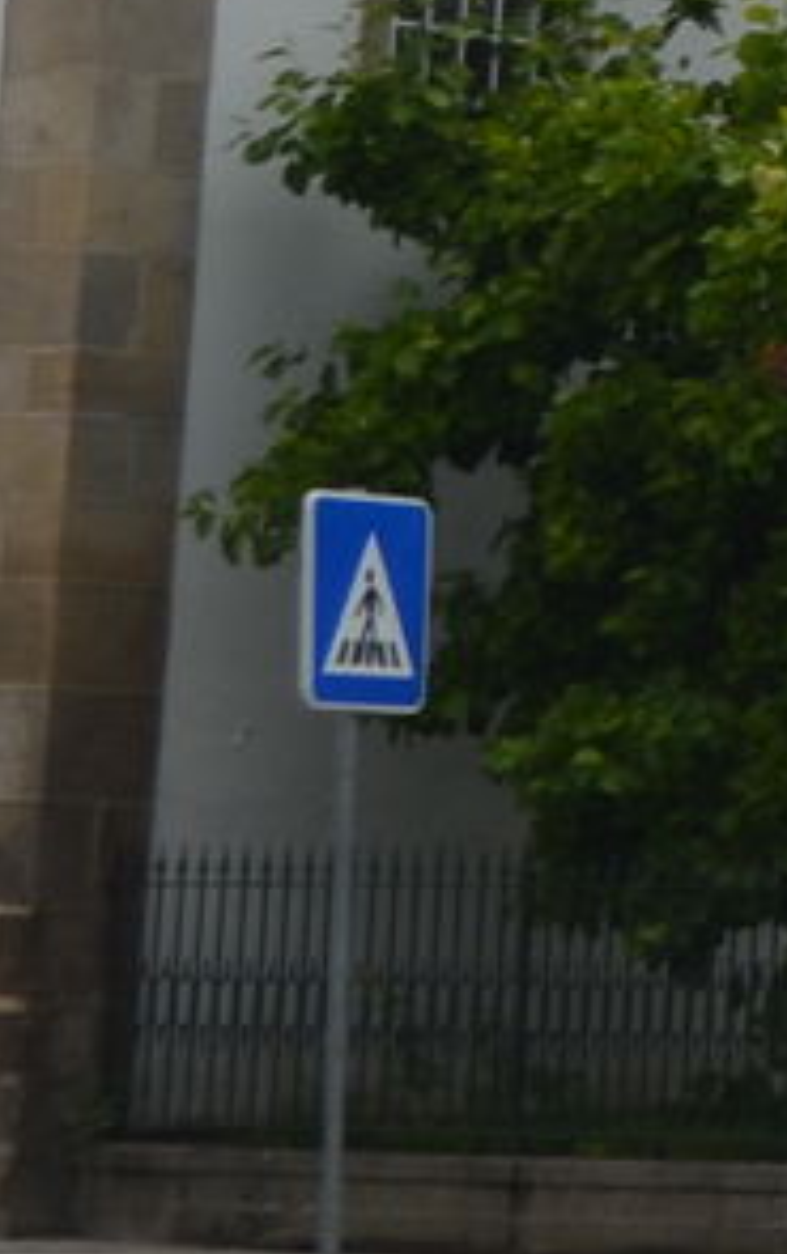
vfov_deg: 8.0
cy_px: -319
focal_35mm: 258
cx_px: 4075
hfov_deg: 4.3
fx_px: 8832
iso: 100
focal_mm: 26
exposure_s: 1/320
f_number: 9
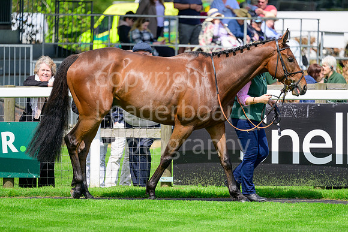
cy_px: 116
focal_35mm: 330
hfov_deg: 6.2
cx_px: 174
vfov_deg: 4.2
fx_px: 3191
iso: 400
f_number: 5.3
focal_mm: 330
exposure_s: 1/1250
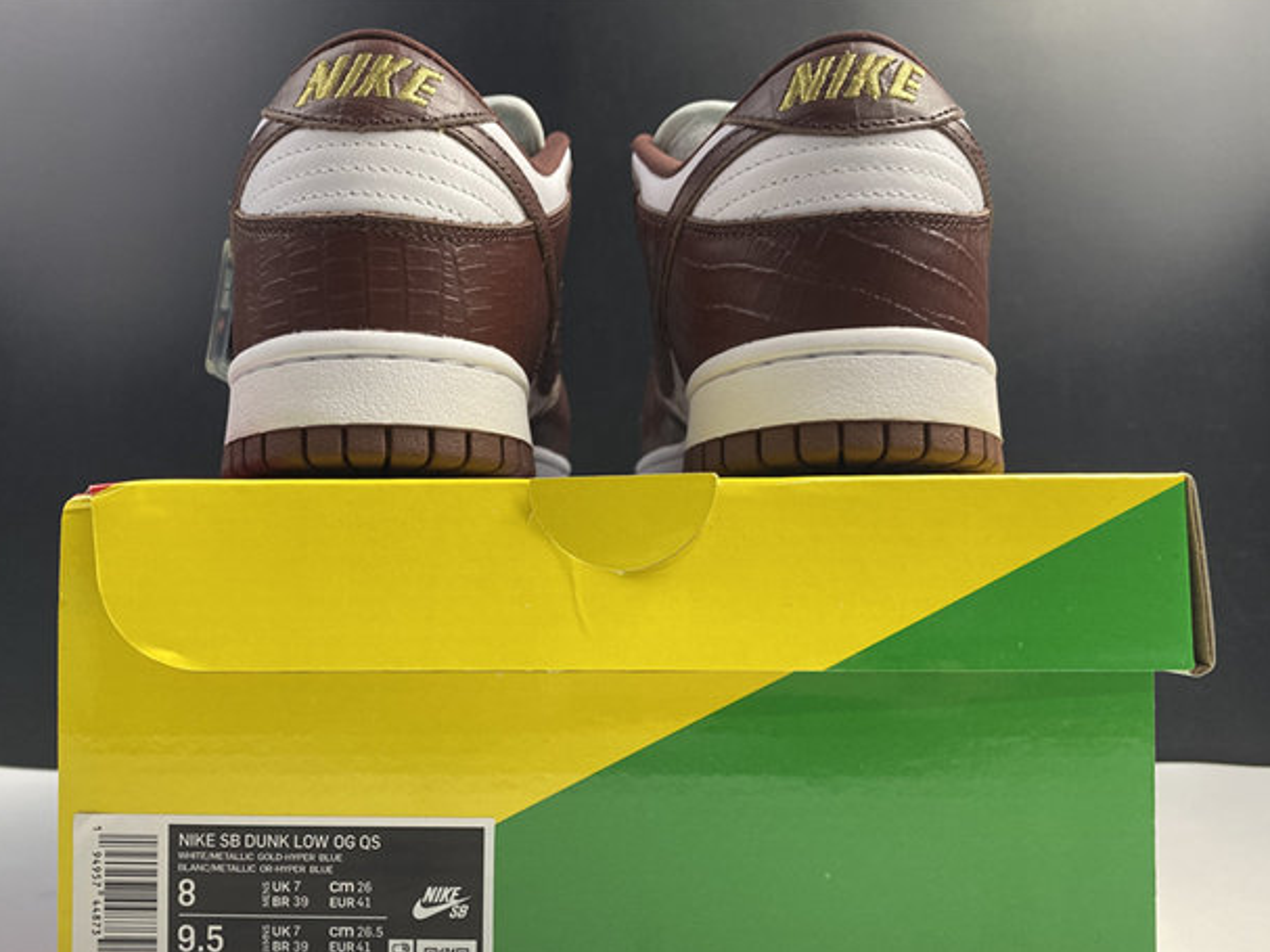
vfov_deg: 46.7
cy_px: 539
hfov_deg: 59.8
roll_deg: +1.2
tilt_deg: +4.0
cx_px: 571
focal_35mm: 30
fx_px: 1100
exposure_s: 1/100
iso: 80
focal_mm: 4.25
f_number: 1.8
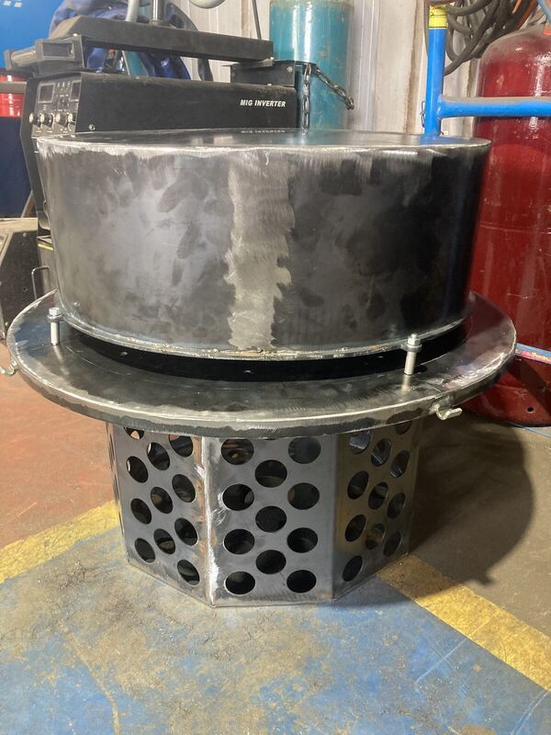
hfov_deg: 49.7
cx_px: 276
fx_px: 594
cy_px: 368
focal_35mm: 28
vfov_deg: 63.4
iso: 320
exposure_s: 1/56
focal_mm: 3.99
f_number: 1.8
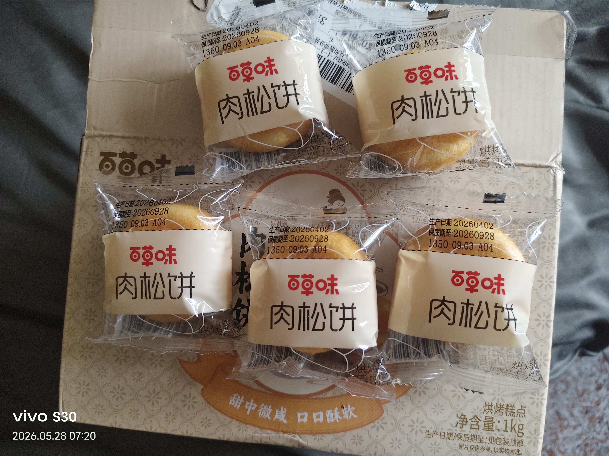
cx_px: 304
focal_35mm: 23
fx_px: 405
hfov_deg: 73.9
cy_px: 228
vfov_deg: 58.9
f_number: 1.88
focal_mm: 5.56
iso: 1319
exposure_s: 1/50
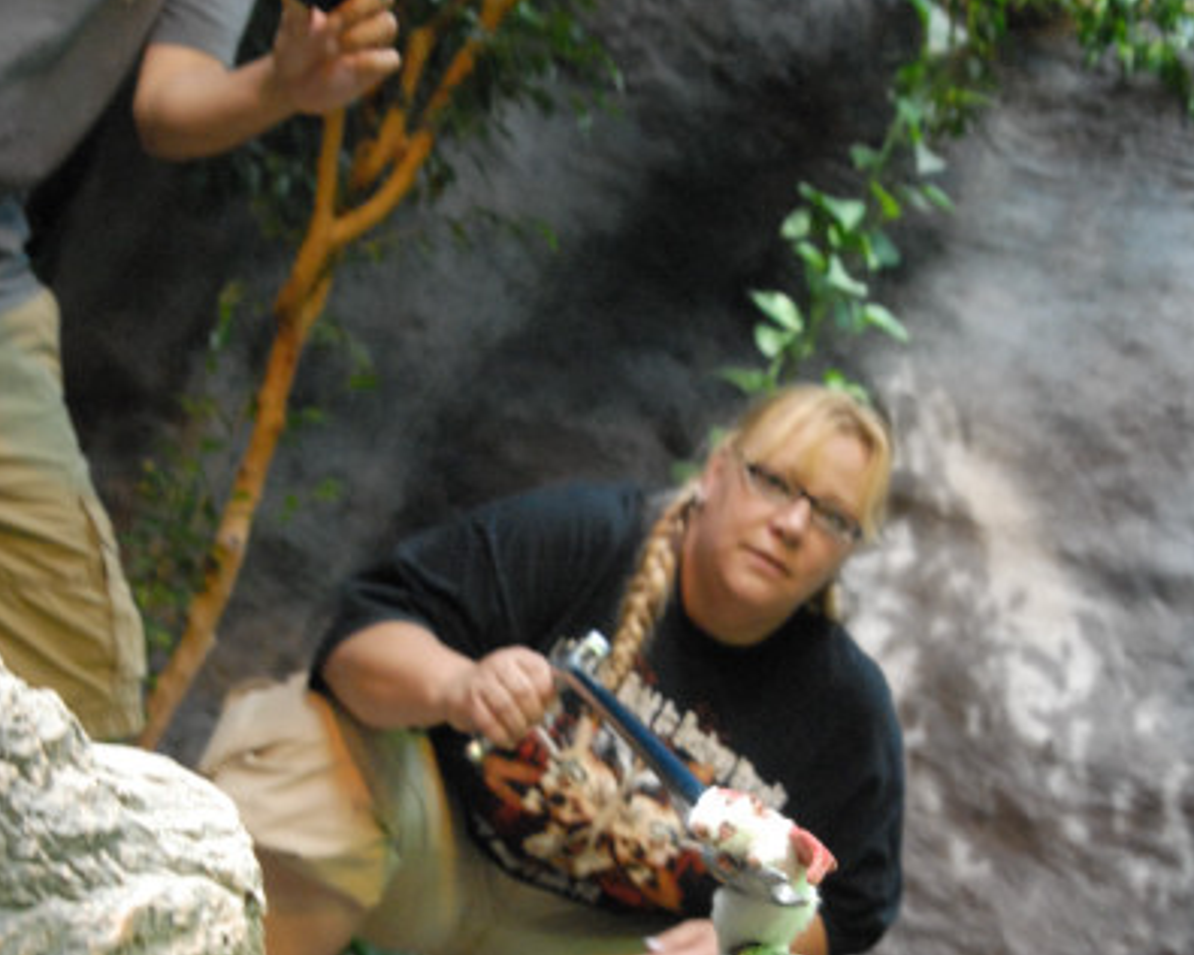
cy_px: 798
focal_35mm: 60
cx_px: 595
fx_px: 2120
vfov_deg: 24.9
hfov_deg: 31.5
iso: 1600
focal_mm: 28
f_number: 5.6
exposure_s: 1/100
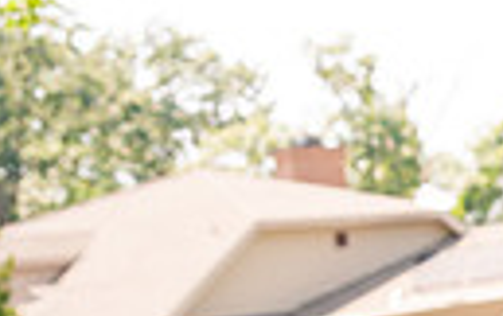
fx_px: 1510
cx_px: 940
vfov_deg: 11.6
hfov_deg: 15.8
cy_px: -92
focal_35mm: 110
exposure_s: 1/640
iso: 250
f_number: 2.8
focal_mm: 24
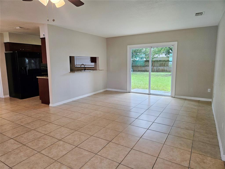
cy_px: 84
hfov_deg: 73.9
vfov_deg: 58.9
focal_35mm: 23
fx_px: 149
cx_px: 112
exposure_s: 1/120
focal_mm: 5.4
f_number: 1.8
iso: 100
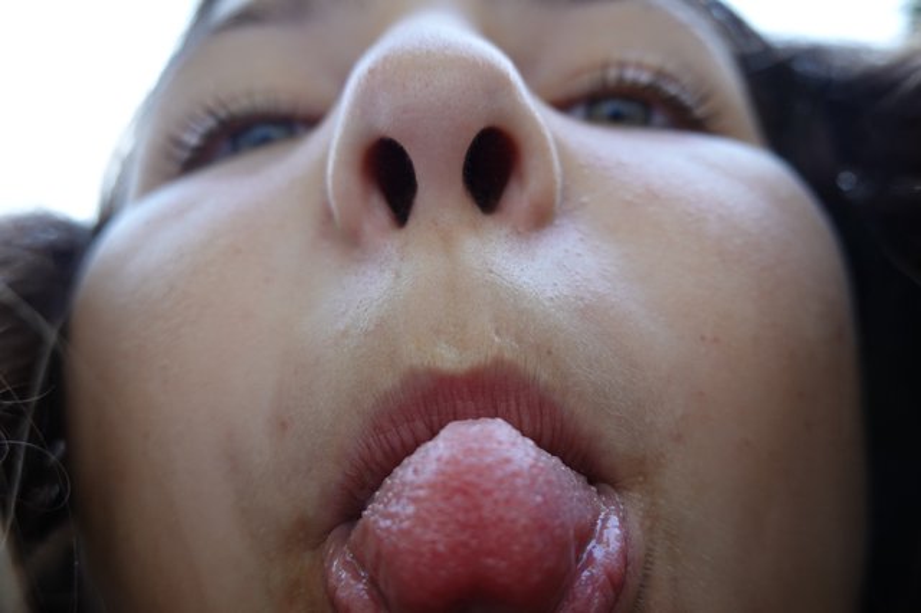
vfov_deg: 38.8
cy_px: 306
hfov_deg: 55.8
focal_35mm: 34
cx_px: 460
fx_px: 869
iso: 160
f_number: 3.5
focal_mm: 12.76
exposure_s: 1/125
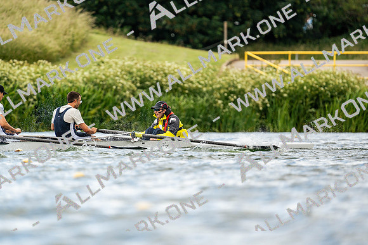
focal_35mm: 600
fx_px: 6134
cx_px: 184
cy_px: 122
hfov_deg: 3.4
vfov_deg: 2.3
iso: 640
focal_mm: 600
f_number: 6.3
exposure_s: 1/2000
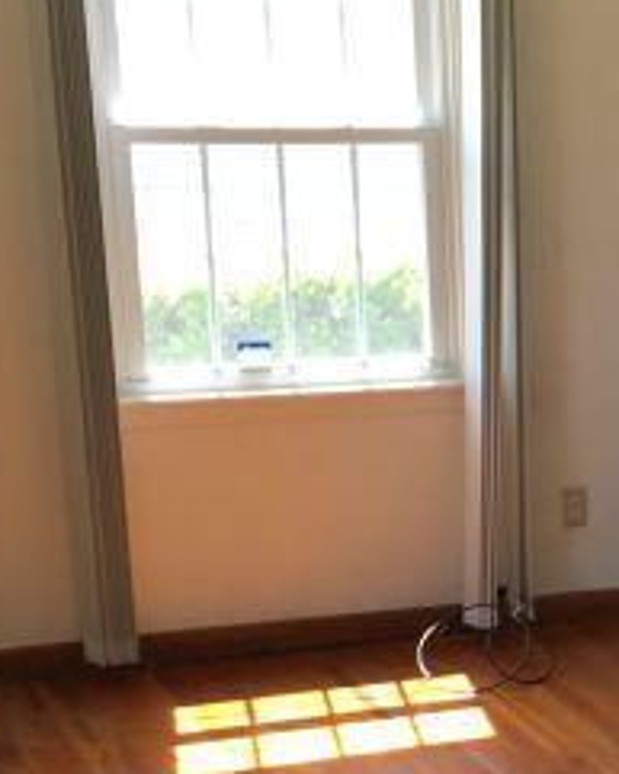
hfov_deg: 14.4
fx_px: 2289
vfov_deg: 18.9
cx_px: 927
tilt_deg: -14.9
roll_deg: -1.3
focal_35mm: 100
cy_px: 663
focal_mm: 4.15
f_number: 2.2
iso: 32
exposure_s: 1/60
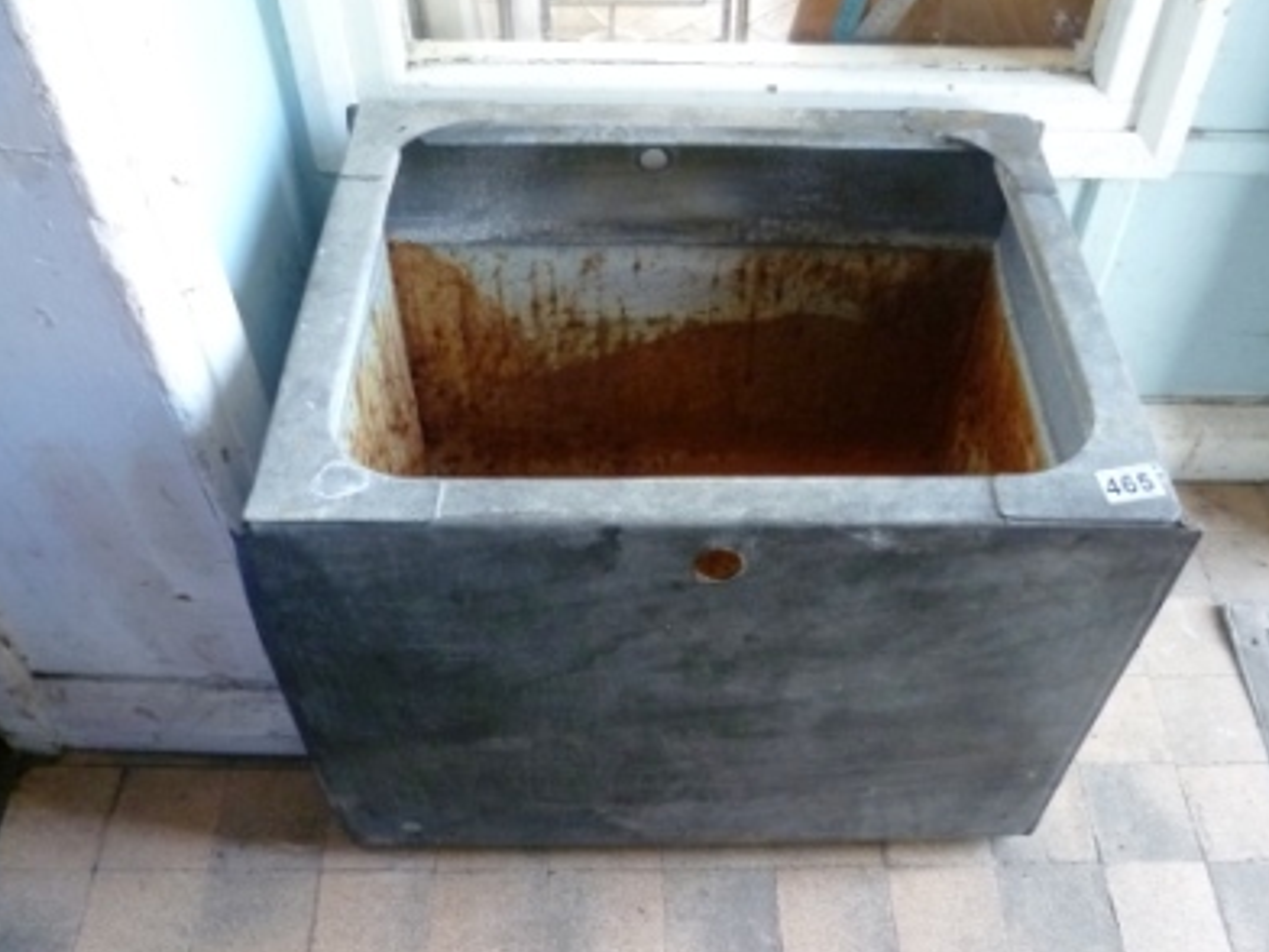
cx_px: 709
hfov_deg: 56.7
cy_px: 470
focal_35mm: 32
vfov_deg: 44.2
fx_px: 1173
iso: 400
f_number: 2.8
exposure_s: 1/25
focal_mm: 5
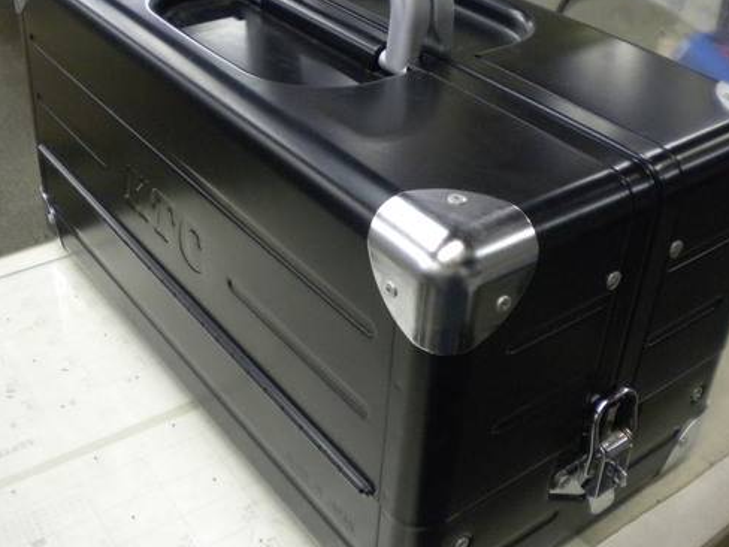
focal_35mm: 43
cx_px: 326
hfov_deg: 43.8
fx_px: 906
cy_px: 226
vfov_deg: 33.5
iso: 473
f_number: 3.1
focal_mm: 6.3
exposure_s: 1/66.1
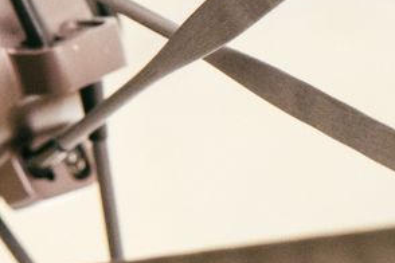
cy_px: 94
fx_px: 3094
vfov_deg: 4.9
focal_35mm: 282
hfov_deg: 7.2
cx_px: -107
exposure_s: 1/125
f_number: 8
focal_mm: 69
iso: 5000
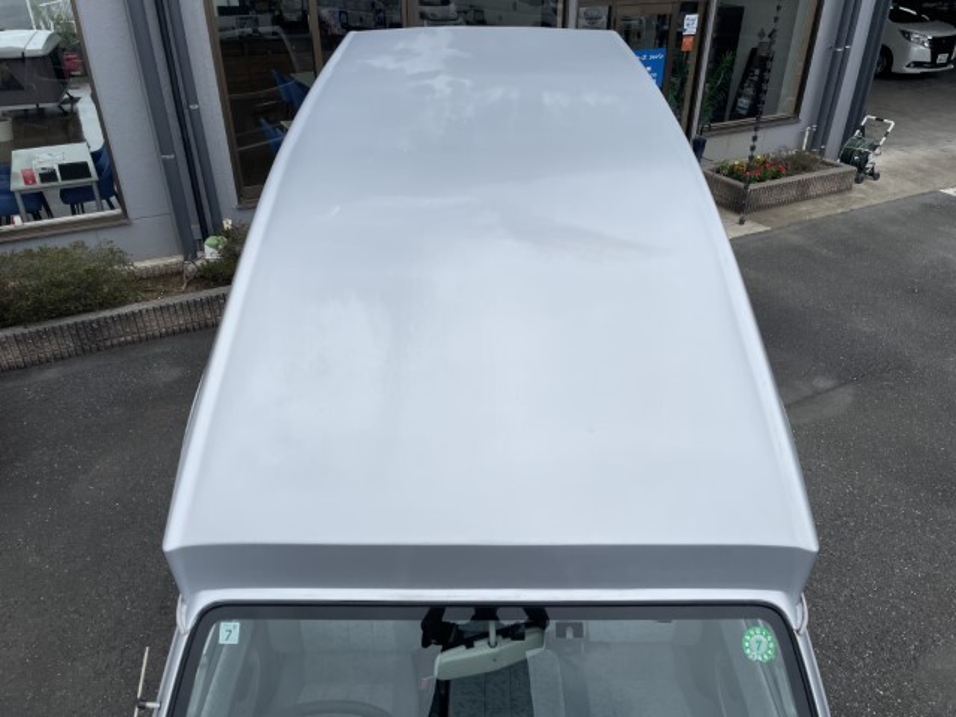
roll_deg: -0.7
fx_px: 718
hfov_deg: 67.3
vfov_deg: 53.1
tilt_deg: -31.1
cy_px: 358
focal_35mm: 26
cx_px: 478
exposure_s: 1/1770
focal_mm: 4.2
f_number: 1.6
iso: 50
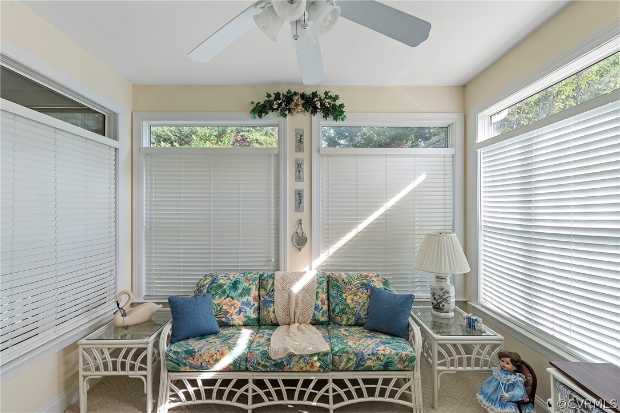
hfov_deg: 93.3
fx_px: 293
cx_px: 310
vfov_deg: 70.4
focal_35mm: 17
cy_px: 206
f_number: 8
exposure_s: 1/50
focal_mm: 17
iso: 640
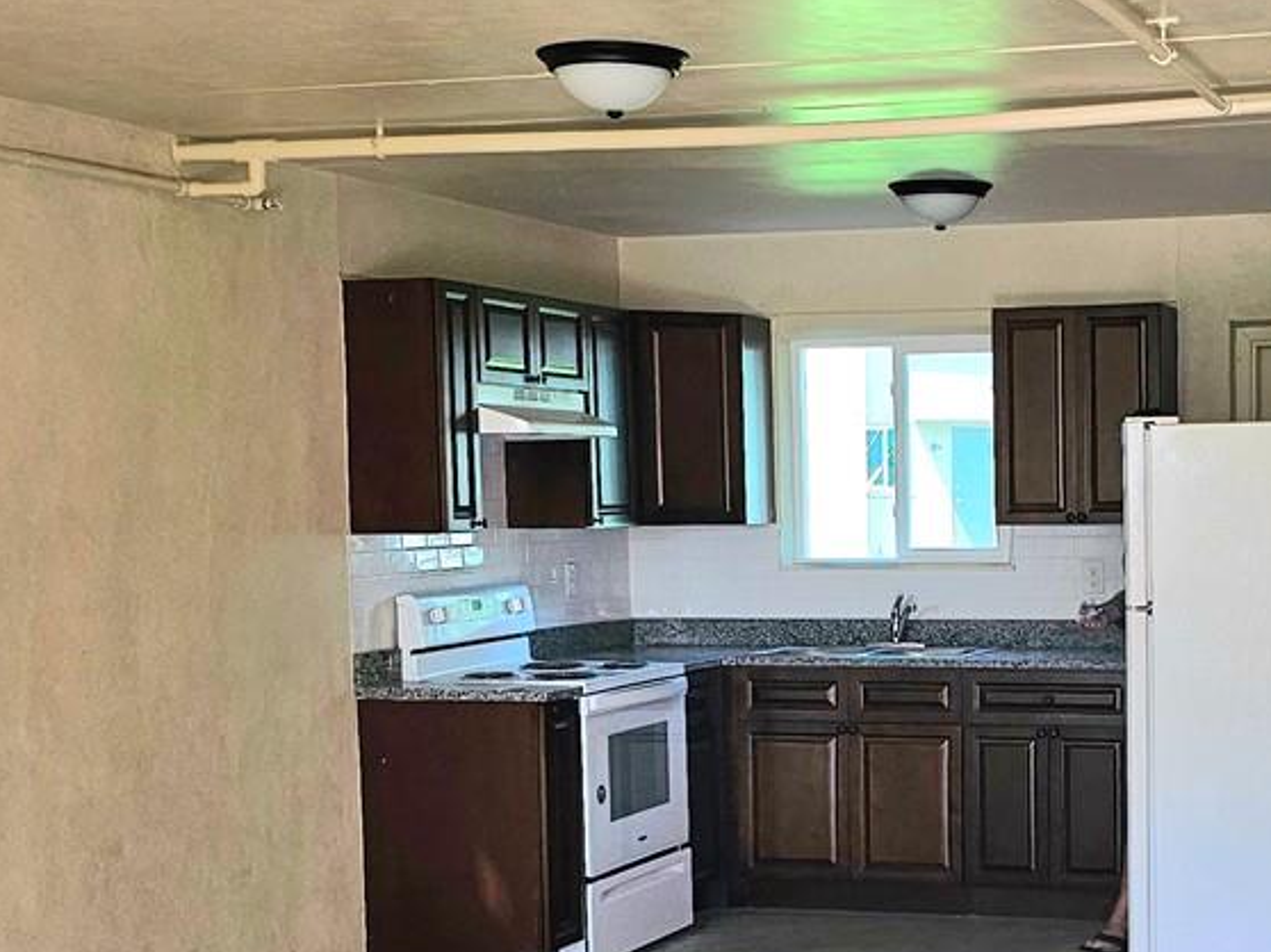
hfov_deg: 28.8
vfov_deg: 22.1
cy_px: 663
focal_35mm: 66
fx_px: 2422
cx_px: 1011
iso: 64
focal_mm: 6.3
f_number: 1.7
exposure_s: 1/182
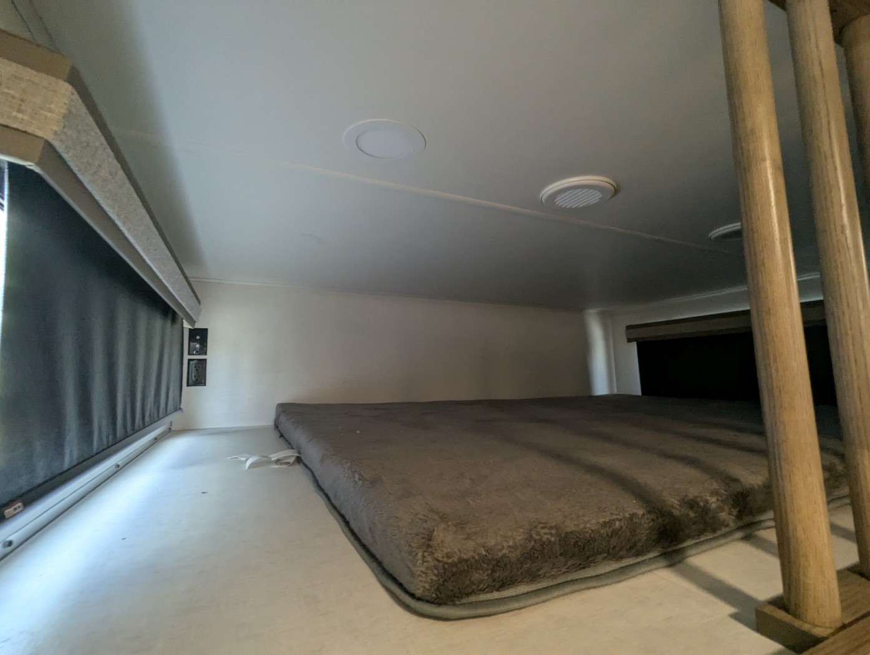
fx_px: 403
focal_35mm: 16
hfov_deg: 94.4
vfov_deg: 78.2
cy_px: 328
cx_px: 435
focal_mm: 2.35
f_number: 2.2
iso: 155
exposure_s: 1/42.8
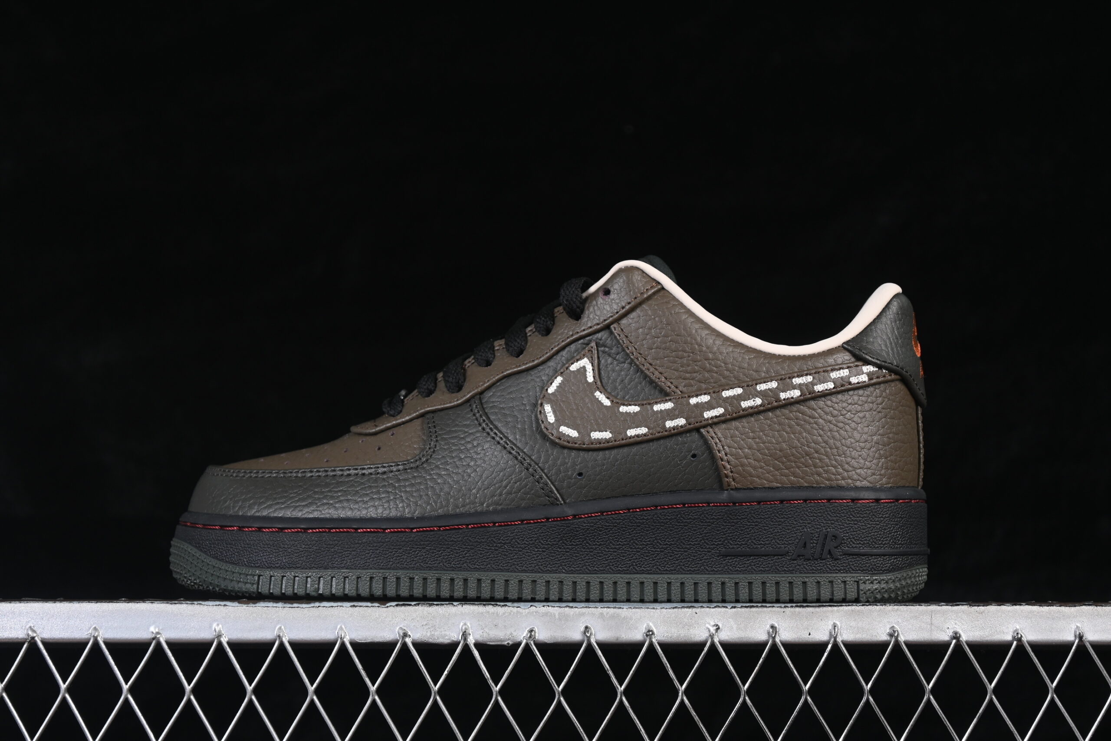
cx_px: 556
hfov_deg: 27.0
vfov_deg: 18.2
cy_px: 370
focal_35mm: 75
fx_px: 2315
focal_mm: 50
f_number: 6.3
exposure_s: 1/60
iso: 160
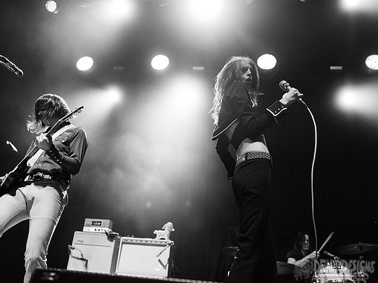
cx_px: 166
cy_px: 142
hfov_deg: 53.9
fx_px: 371
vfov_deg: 41.7
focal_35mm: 34
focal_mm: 31
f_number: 3.2
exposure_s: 1/250
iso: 2500
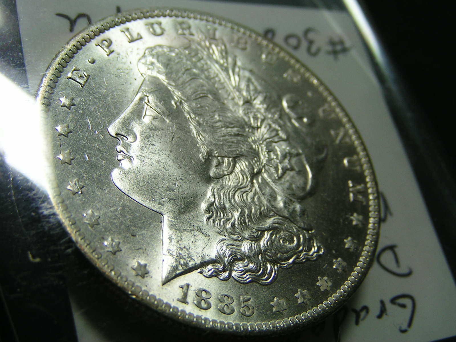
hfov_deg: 30.7
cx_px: 228
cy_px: 171
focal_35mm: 63
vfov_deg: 23.3
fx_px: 830
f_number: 4.5
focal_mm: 9.7
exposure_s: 1/80
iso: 50
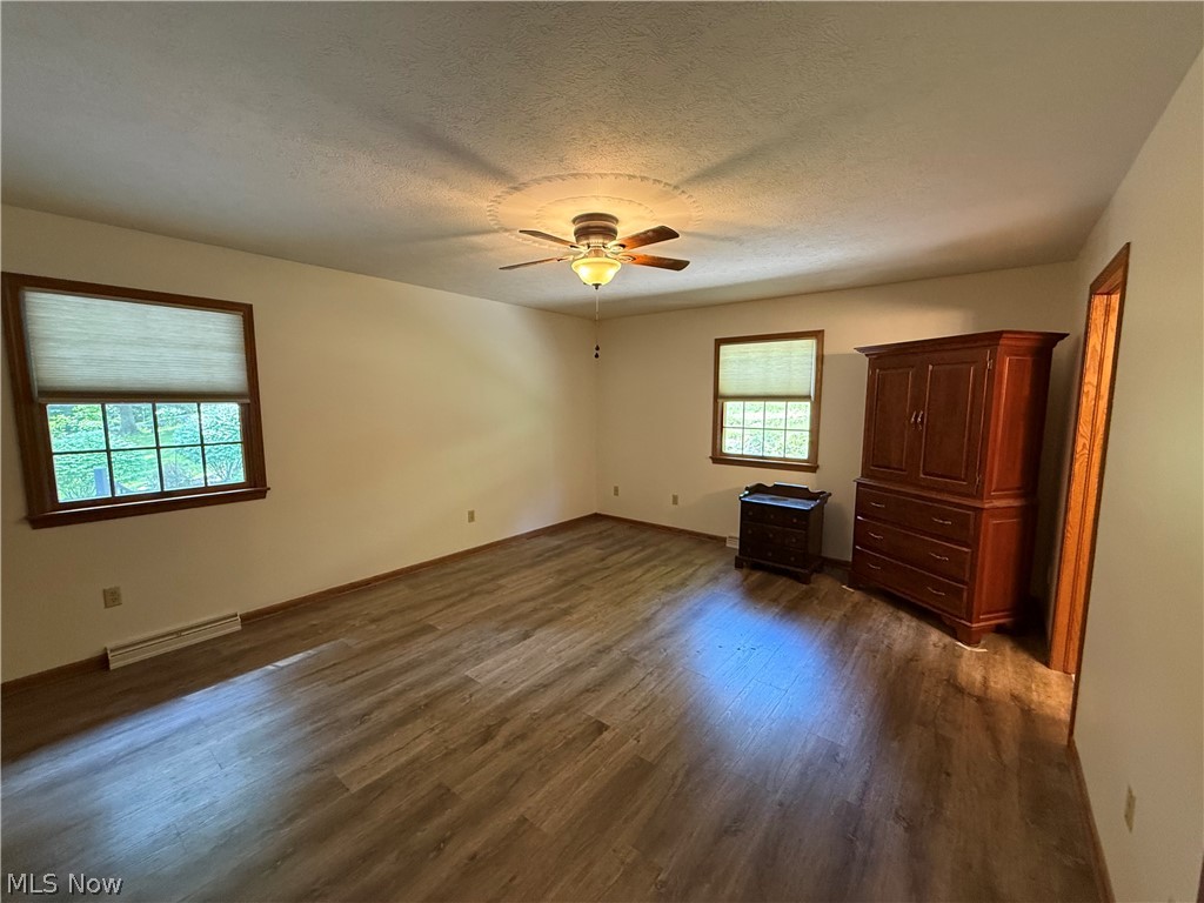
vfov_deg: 85.7
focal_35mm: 14
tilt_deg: -6.0
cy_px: 452
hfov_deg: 102.1
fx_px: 487
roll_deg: +0.1
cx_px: 602
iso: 500
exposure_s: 1/60
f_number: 2.2
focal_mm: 2.22
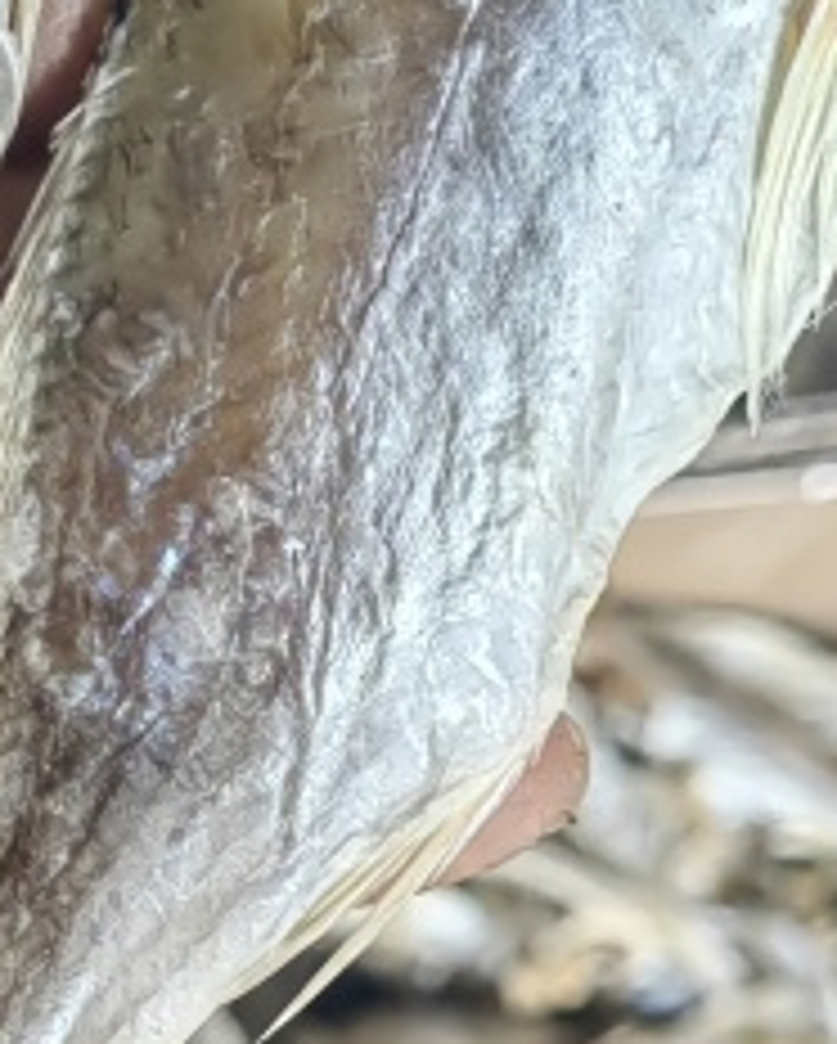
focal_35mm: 121
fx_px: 3742
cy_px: 1033
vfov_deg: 15.6
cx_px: -148
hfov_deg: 12.5
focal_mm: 5.54
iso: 640
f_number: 1.8
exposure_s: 1/100
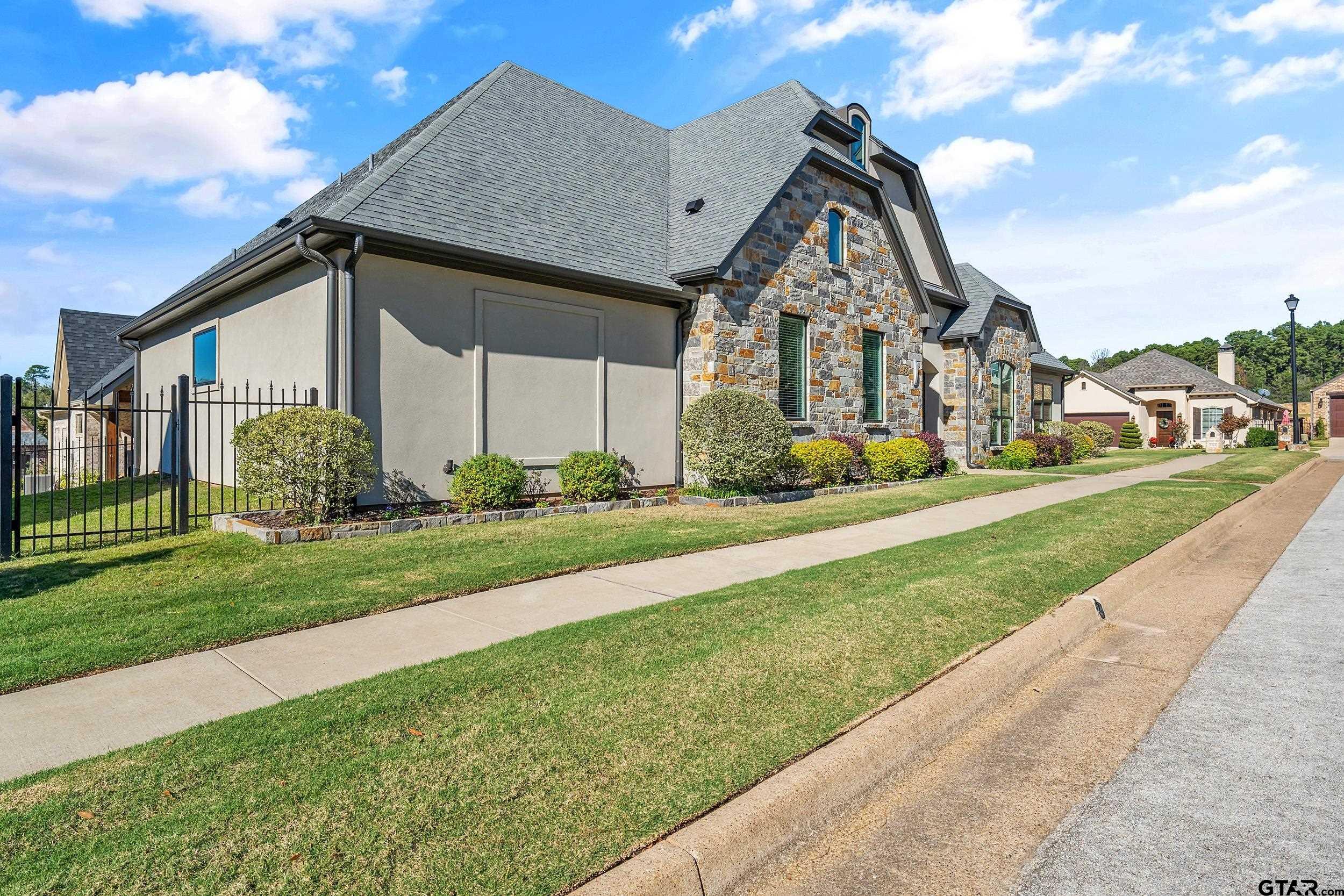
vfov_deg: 64.6
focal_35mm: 19
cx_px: 672
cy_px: 448
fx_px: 709
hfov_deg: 86.9
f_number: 8
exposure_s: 1/1250
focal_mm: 19
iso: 800
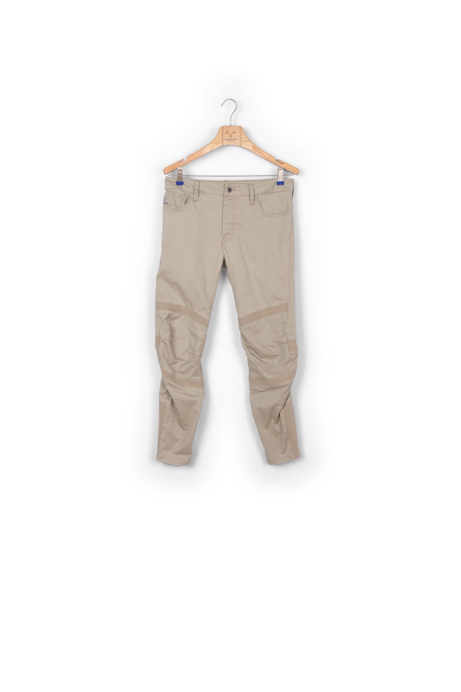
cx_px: 230
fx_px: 711
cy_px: 346
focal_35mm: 37
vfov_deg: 51.9
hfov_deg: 35.9
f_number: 13
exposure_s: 1/125
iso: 100
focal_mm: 37
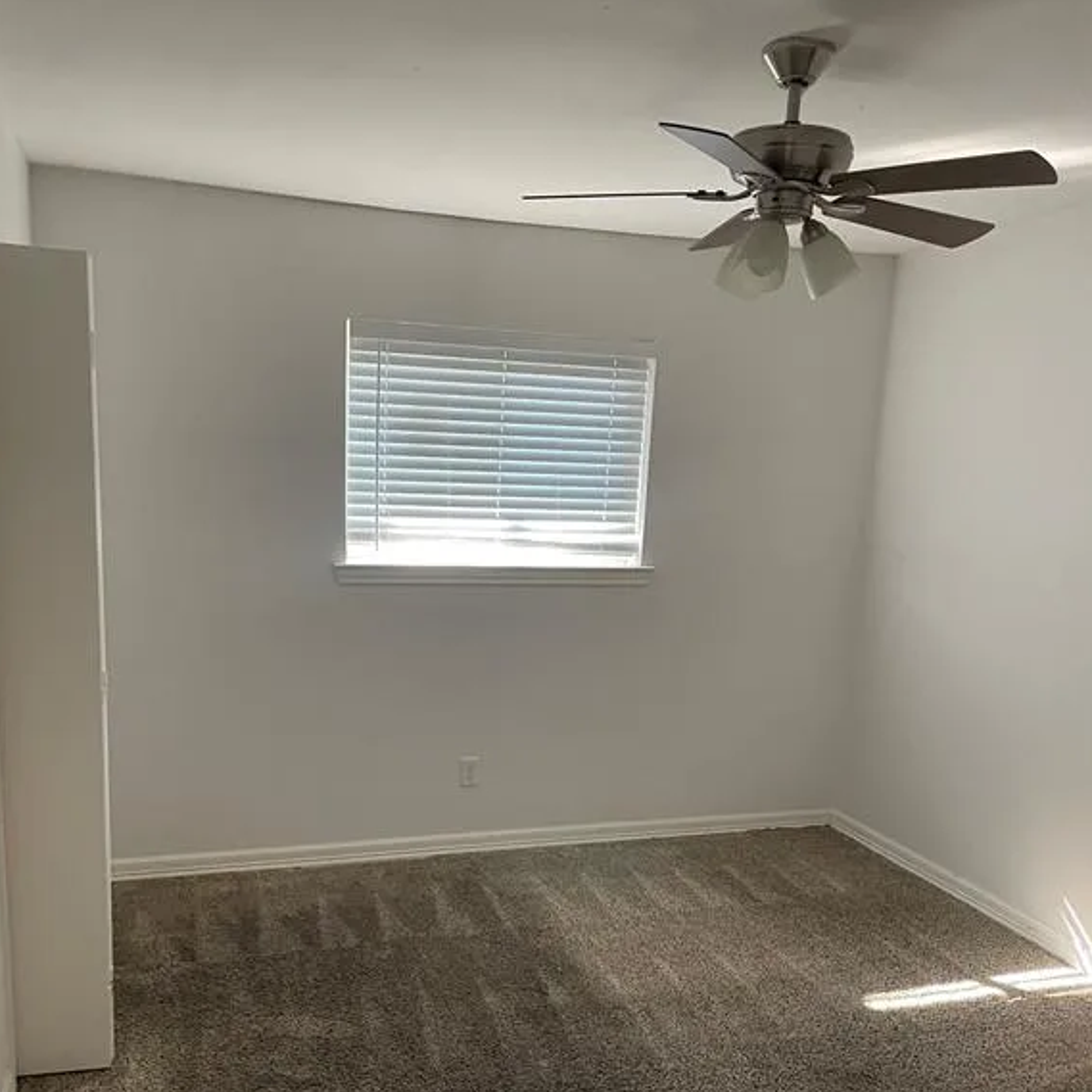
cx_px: 547
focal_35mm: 31
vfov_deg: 51.8
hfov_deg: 52.5
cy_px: 704
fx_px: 1106
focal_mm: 4.2
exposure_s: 1/60
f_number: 1.6
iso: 250
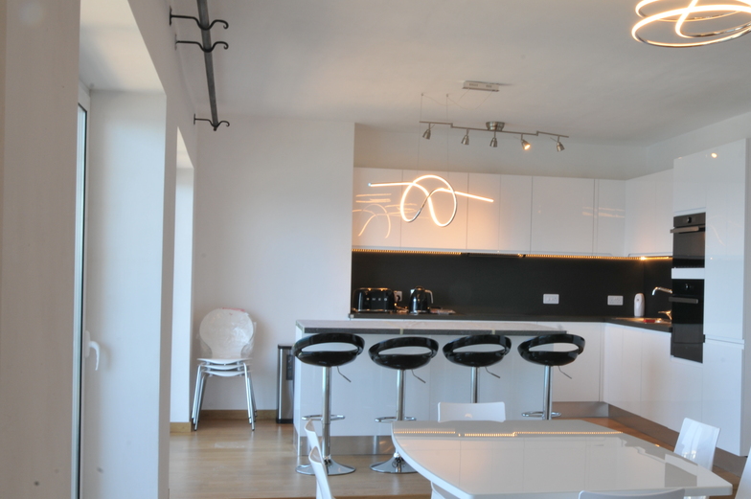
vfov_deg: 28.6
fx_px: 979
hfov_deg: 41.6
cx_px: 483
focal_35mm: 47
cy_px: 278
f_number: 22
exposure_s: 1/3
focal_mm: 24
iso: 200
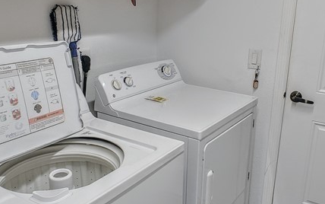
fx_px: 337
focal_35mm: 38
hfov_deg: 51.5
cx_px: 164
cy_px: 101
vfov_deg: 33.6
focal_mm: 1.78
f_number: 1.9
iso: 50
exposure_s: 1/40
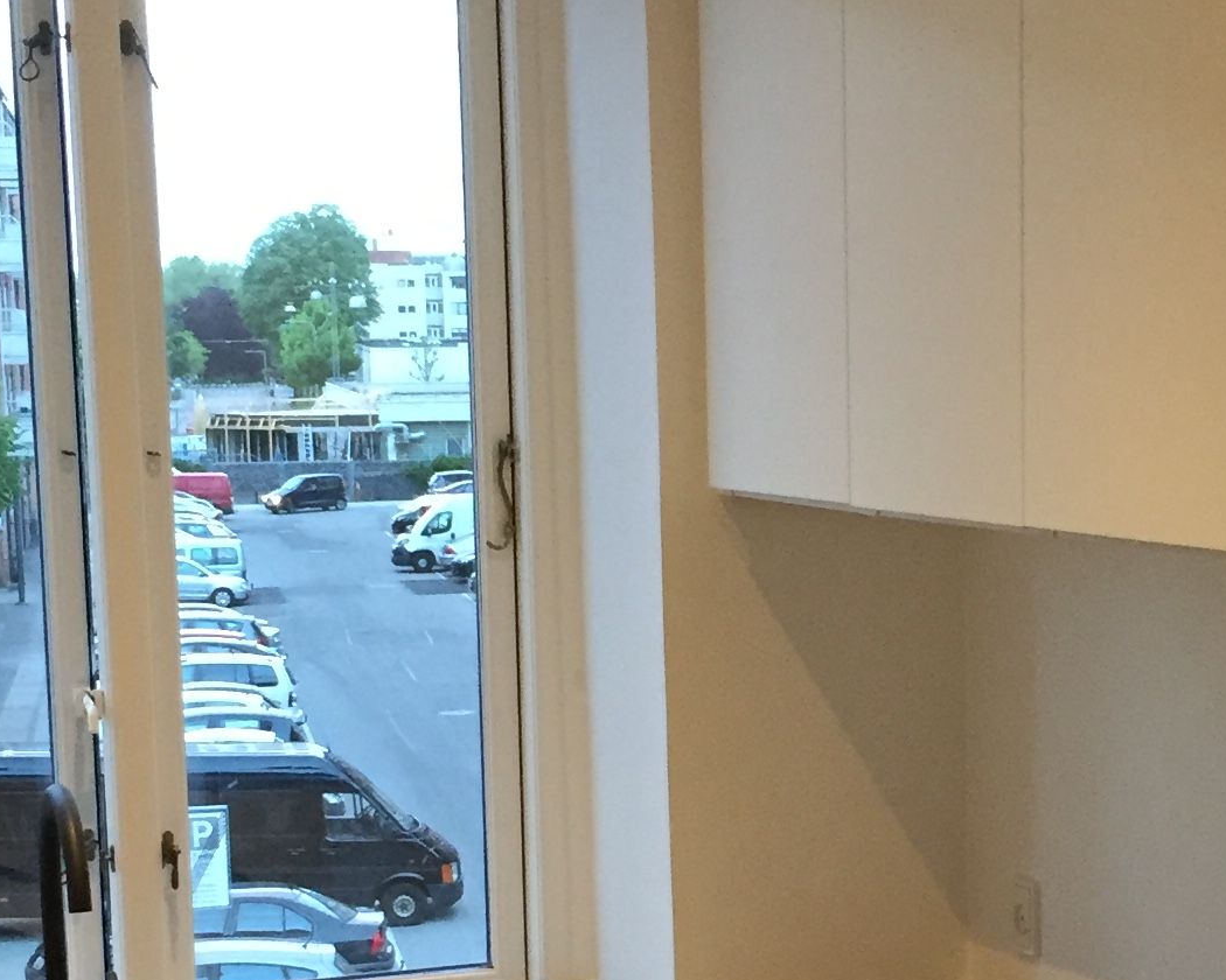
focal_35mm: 88
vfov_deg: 17.3
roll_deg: +0.0
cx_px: 1006
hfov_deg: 21.4
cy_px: 839
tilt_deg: -8.4
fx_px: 3193
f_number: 2.2
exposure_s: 1/33
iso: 250
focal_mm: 4.15
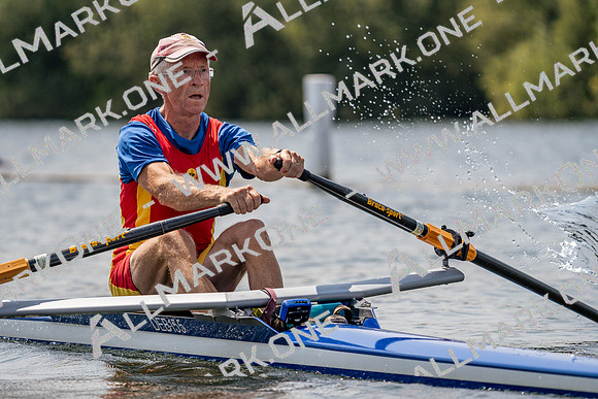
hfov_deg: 6.2
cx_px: 299
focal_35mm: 332
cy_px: 200
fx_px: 5516
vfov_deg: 4.1
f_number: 6.3
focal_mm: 332
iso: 160
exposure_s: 1/1600
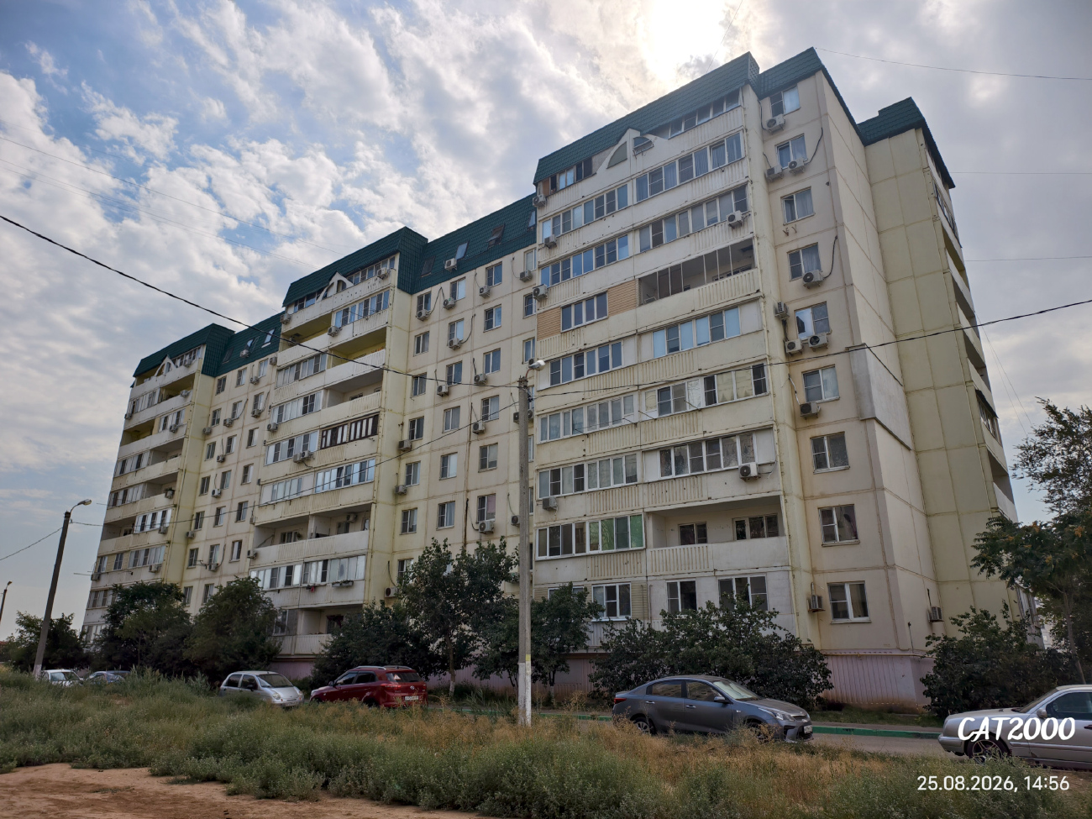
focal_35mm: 23
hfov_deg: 73.9
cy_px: 410
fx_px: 726
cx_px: 546
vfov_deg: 58.9
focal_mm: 6.54
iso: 71
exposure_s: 1/5435
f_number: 1.57
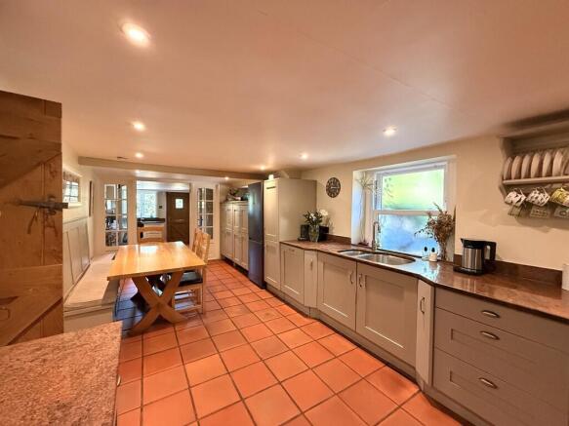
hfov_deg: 102.1
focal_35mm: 14
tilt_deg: -1.5
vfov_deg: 85.7
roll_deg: -0.5
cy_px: 213
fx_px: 230
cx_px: 284
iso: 640
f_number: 2.2
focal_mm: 2.22
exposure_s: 1/100
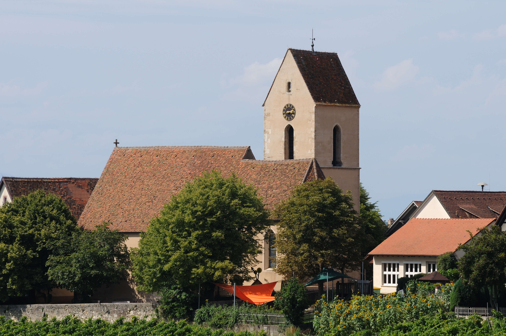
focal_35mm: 255
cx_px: 253
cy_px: 168
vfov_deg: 5.4
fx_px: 3580
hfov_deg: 8.1
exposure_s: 1/640
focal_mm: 170
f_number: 8
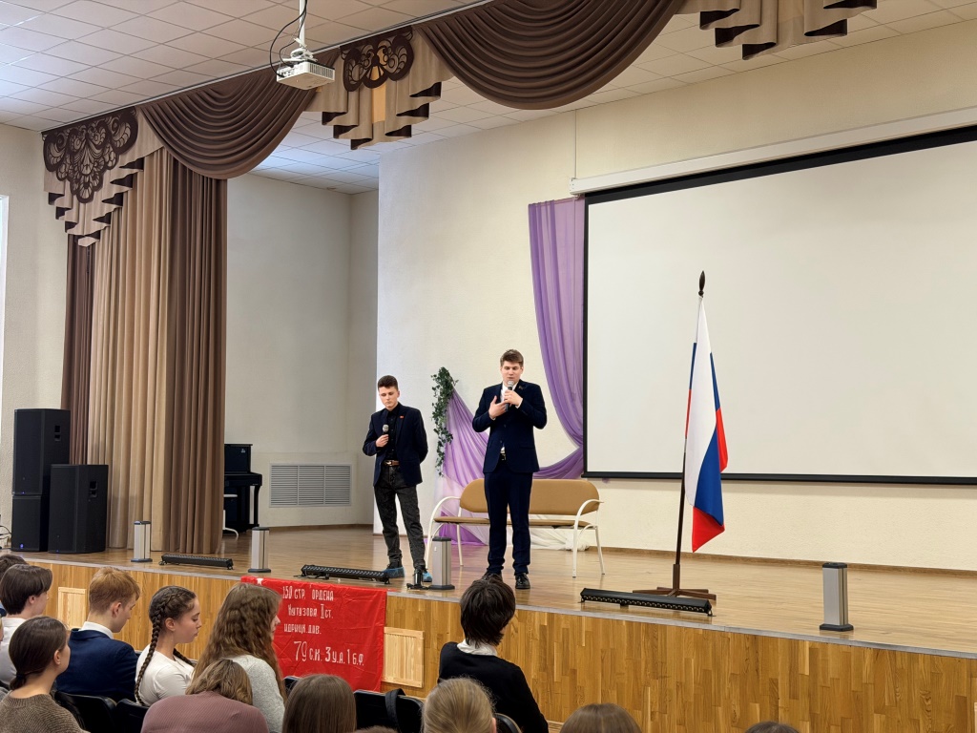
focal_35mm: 48
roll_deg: -0.1
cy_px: 366
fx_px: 1355
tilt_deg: +3.6
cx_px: 488
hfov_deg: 39.7
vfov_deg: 30.3
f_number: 1.78
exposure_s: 1/50
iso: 160
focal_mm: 6.76
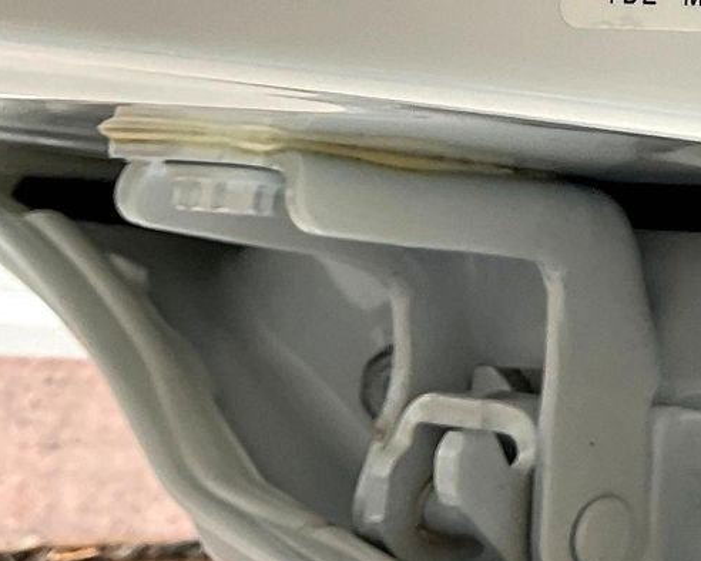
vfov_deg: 15.7
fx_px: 1909
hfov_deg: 18.5
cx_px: 1044
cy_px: -216
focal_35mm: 92
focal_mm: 3
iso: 40
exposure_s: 1/122
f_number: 1.8
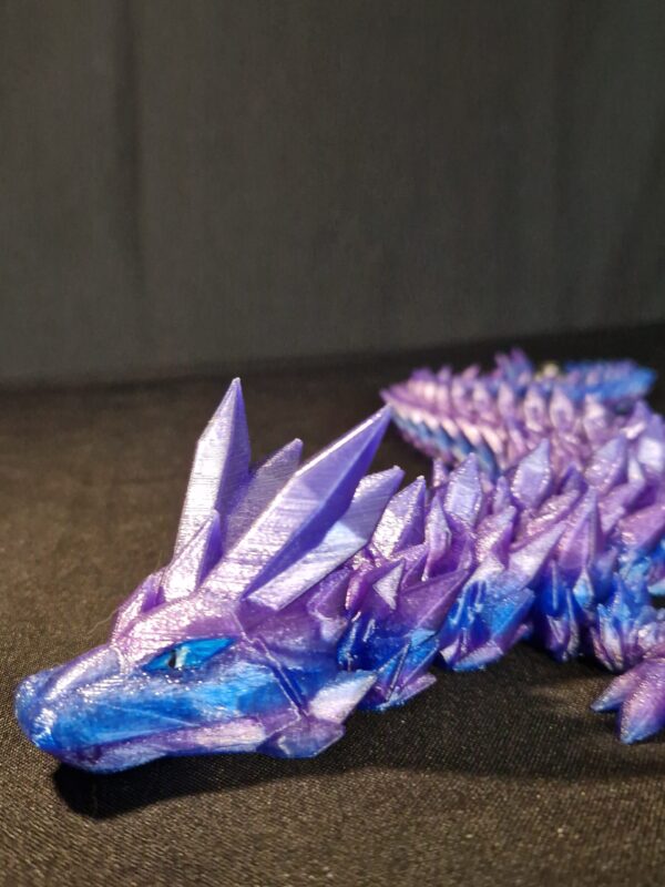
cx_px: 332
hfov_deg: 58.9
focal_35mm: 23
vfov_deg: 73.9
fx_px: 589
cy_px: 444
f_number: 1.8
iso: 320
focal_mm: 5.4
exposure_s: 1/20
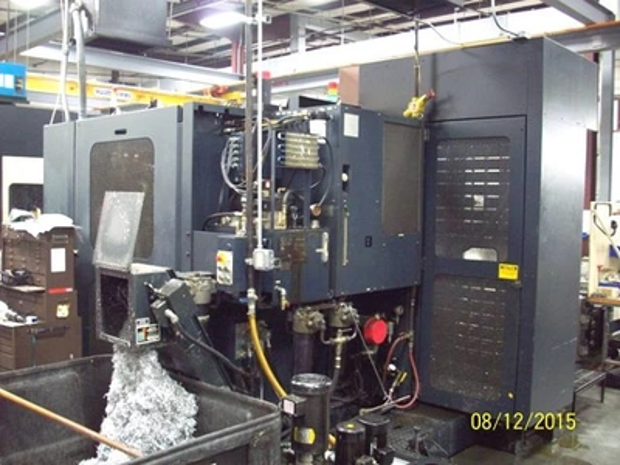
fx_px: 663
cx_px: 310
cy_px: 232
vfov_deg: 38.7
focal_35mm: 37
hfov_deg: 50.1
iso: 200
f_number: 2.8
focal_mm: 6.2
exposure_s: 1/8
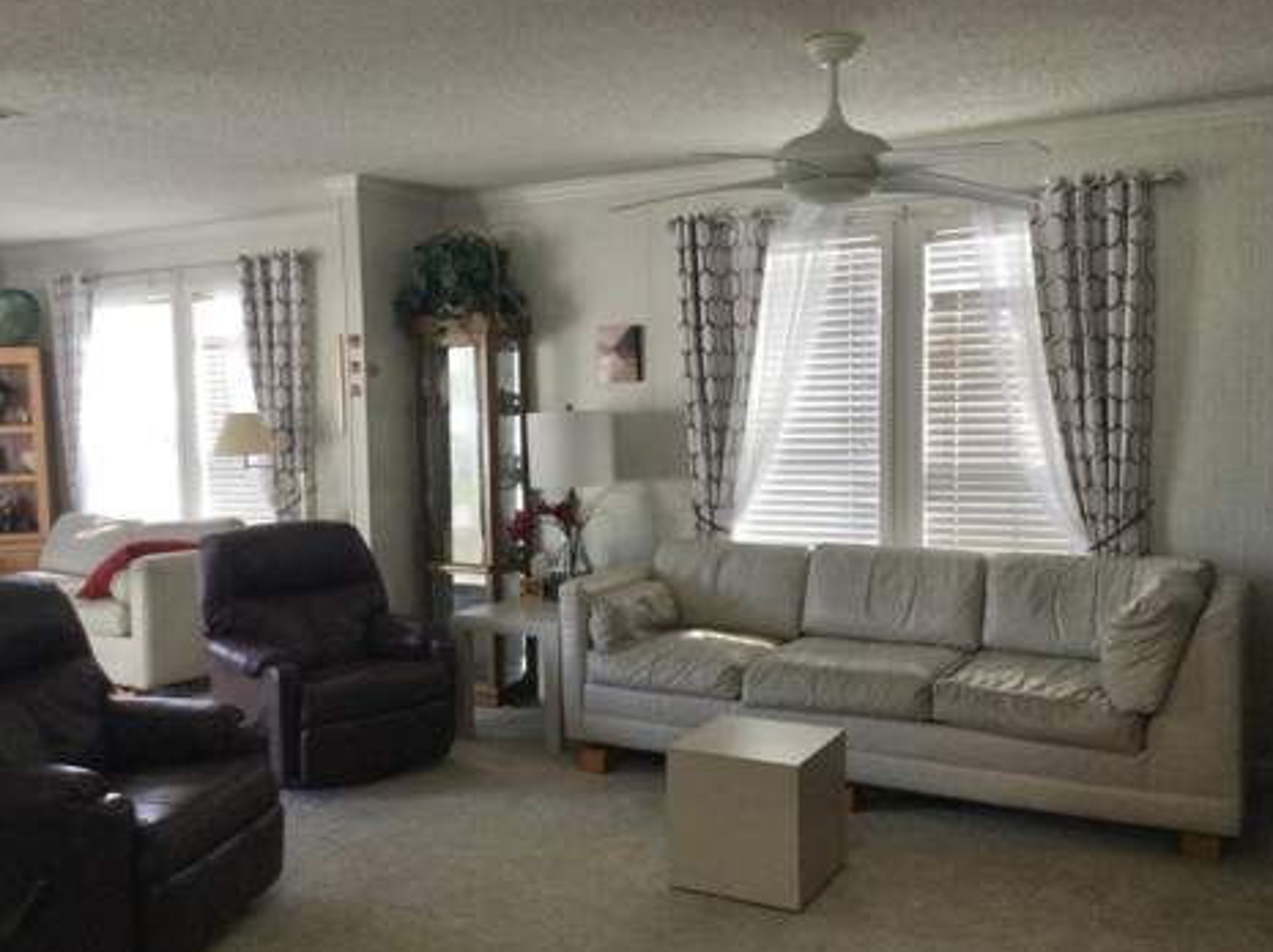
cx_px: 652
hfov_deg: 56.8
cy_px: 475
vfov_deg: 44.1
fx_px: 1176
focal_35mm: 32
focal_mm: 3.3
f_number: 2.4
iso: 32
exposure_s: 1/40
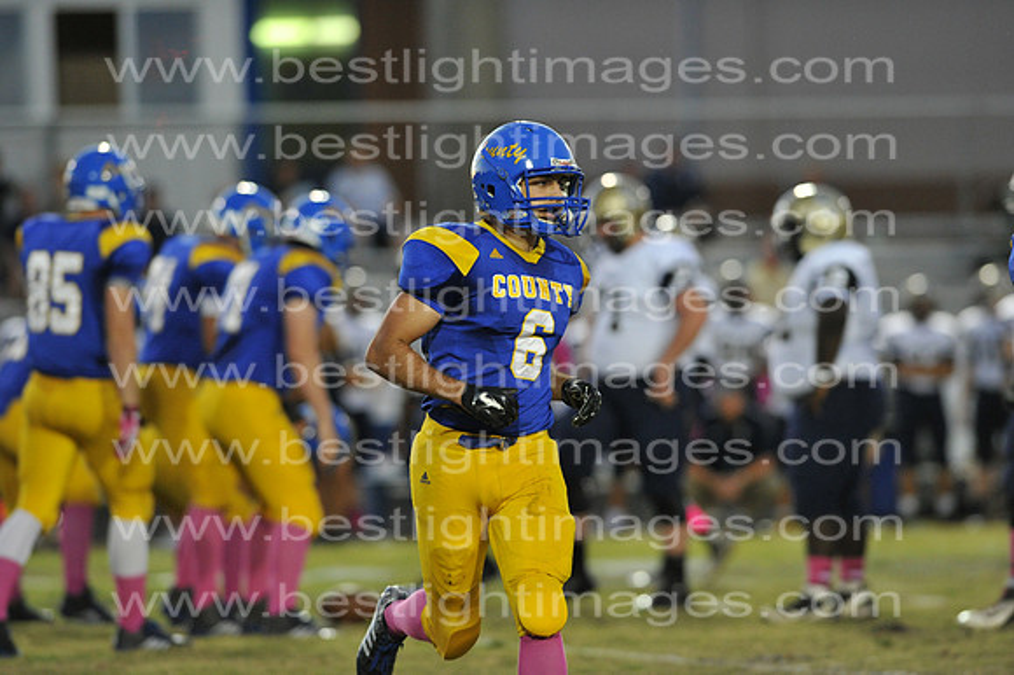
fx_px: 8445
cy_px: 338
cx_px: 507
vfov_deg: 4.6
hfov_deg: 6.9
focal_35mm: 300
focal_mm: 300
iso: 4000
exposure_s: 1/500
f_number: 4
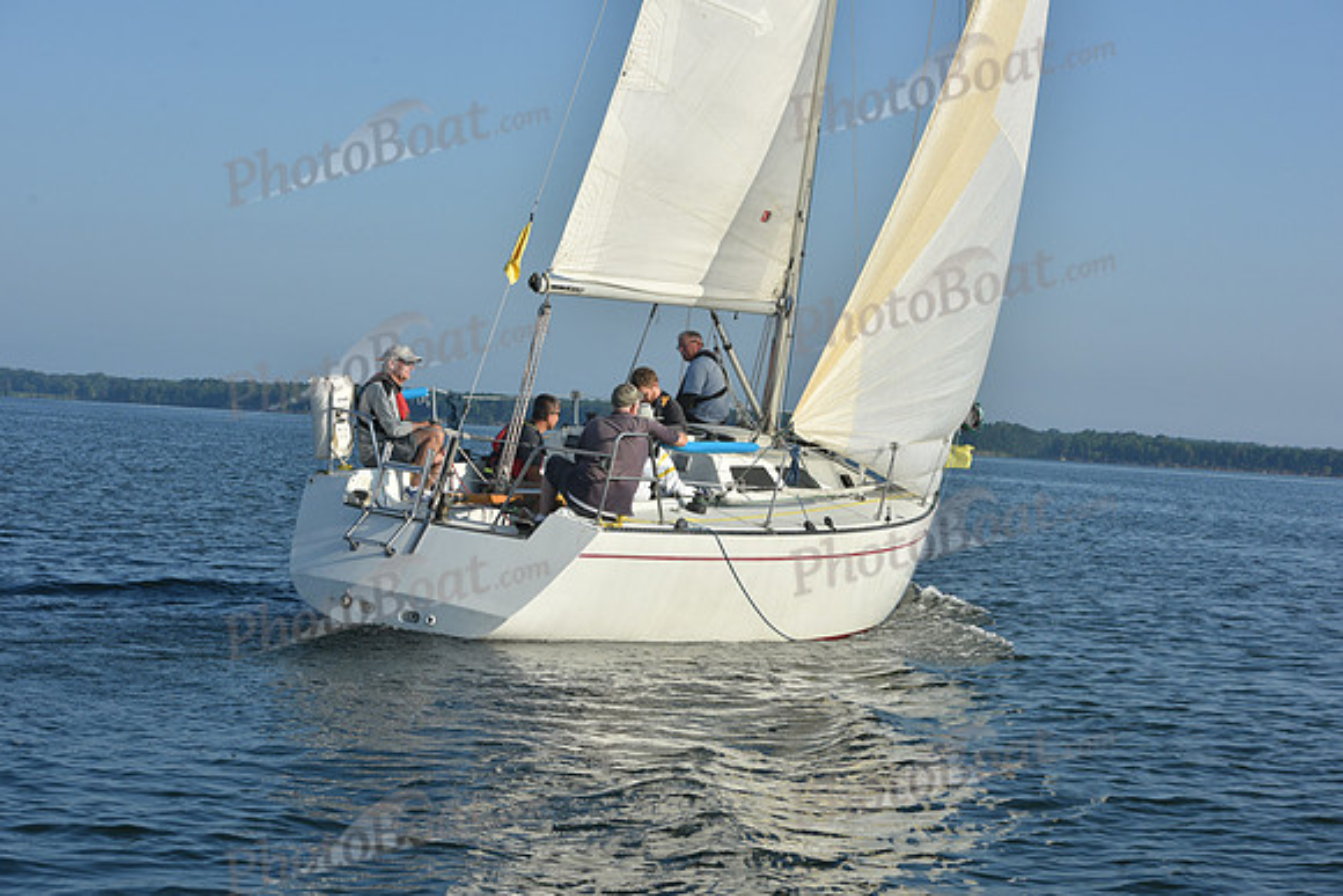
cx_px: 672
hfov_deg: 28.8
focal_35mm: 70
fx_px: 2612
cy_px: 448
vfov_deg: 19.5
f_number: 10
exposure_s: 1/800
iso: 320
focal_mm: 70
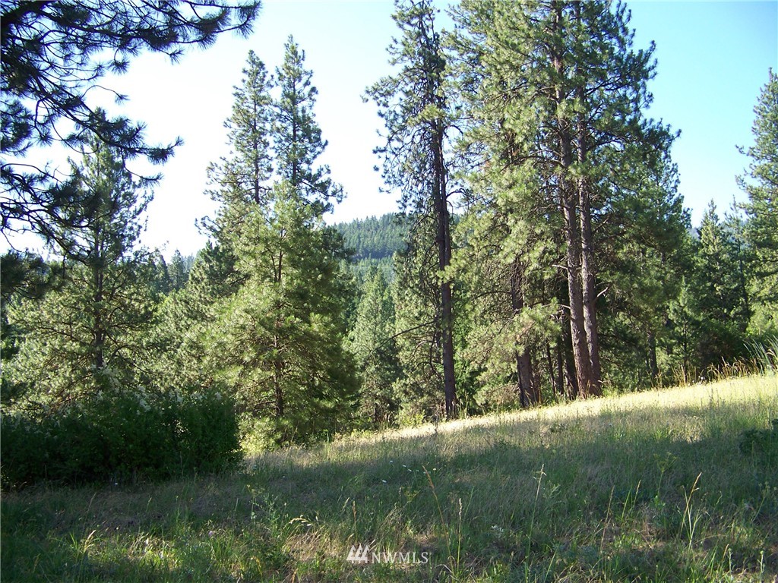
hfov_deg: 51.4
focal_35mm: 36
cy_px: 292
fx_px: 809
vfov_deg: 39.7
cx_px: 389
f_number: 2.8
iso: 64
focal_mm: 5.85
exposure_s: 1/160
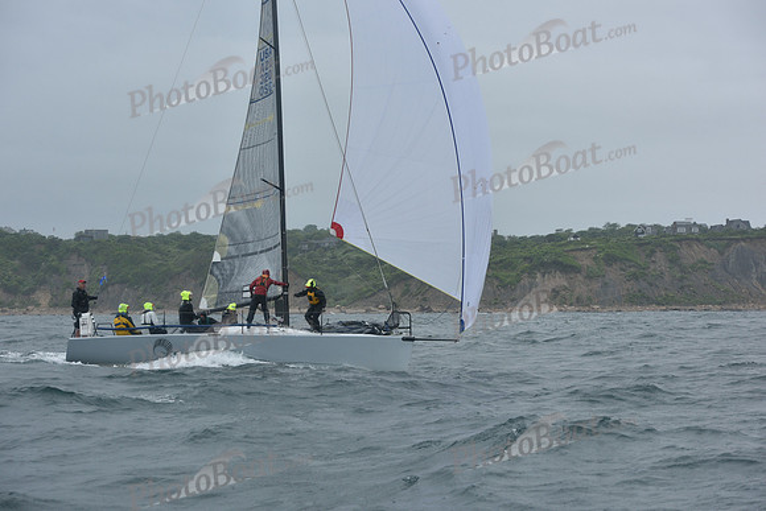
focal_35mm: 70
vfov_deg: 19.5
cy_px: 256
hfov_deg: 28.8
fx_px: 1490
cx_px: 383
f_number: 7.1
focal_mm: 70
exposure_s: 1/1000
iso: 320
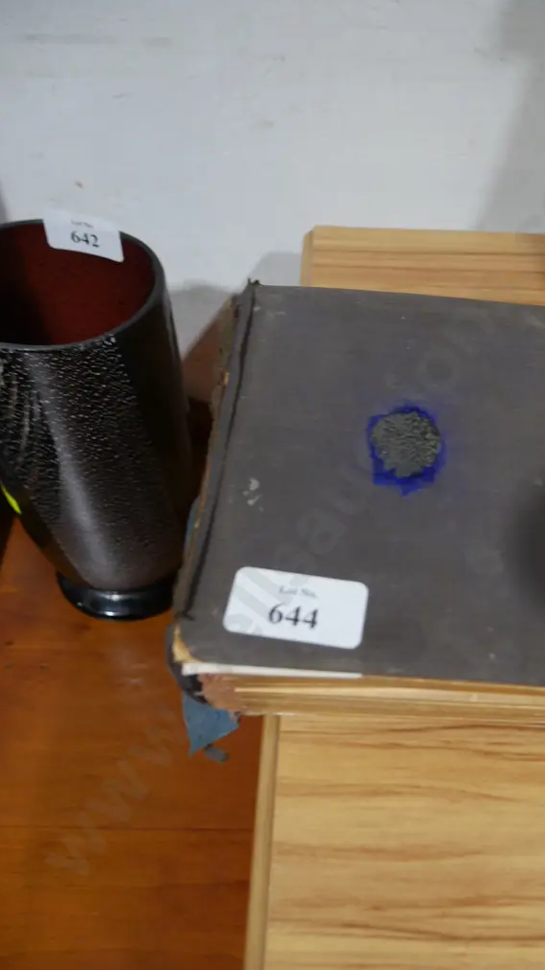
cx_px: 353
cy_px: 483
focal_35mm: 33
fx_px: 848
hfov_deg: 35.4
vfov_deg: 59.5
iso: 400
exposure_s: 1/60
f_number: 3.6
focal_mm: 15
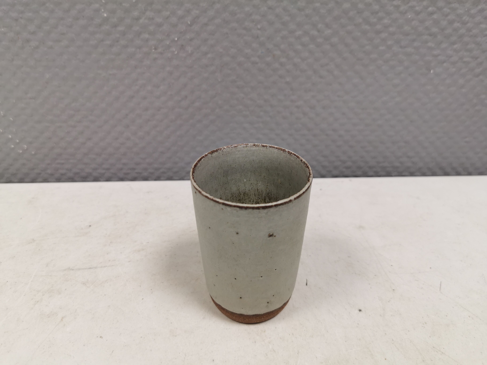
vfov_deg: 51.4
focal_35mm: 27
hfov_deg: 65.3
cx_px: 244
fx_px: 380
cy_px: 182
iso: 80
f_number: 1.6
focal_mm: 5.56
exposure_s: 1/100
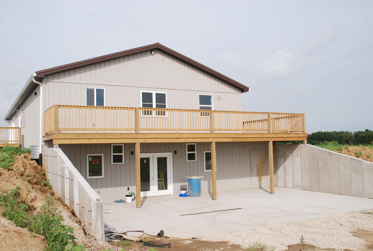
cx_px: 186
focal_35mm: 33
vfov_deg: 40.1
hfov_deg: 57.1
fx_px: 343
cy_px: 126
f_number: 11
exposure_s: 1/500
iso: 400
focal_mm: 22
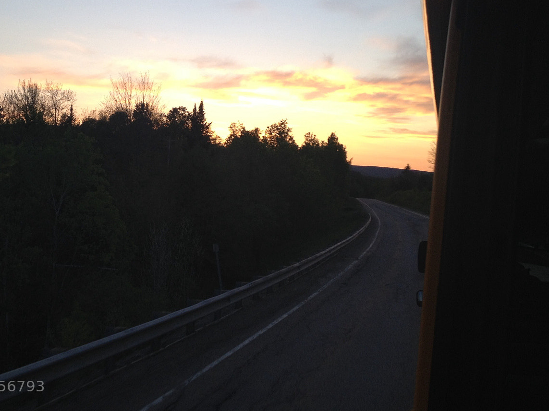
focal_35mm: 49
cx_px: 177
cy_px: 136
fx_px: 777
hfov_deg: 38.4
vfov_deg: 29.5
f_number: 2.4
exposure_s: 1/186
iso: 50
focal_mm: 4.28
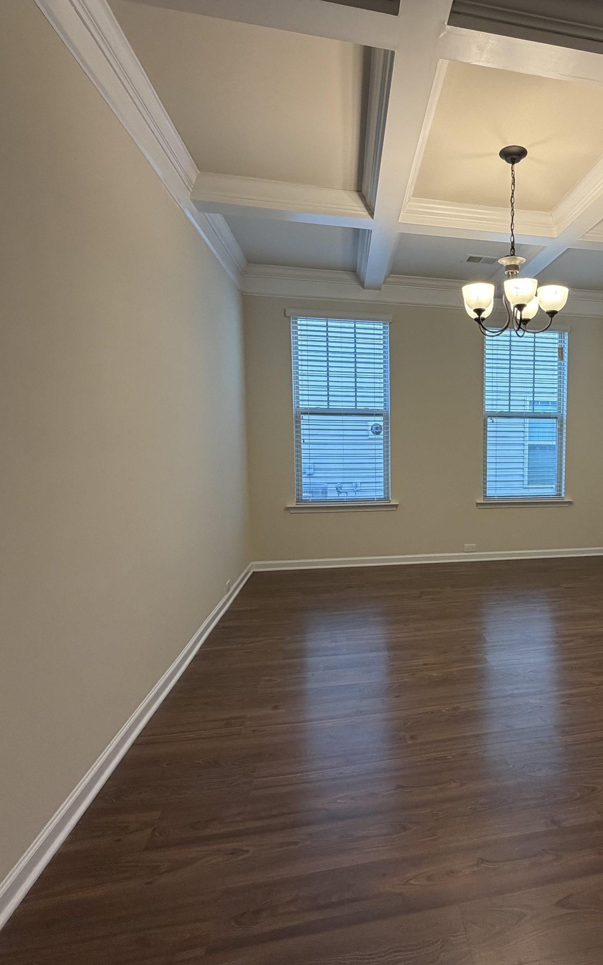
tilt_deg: -4.7
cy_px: 485
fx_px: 526
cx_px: 470
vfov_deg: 85.1
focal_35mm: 20
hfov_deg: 56.0
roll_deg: -0.7
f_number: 2.2
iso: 320
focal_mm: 2.22
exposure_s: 1/120
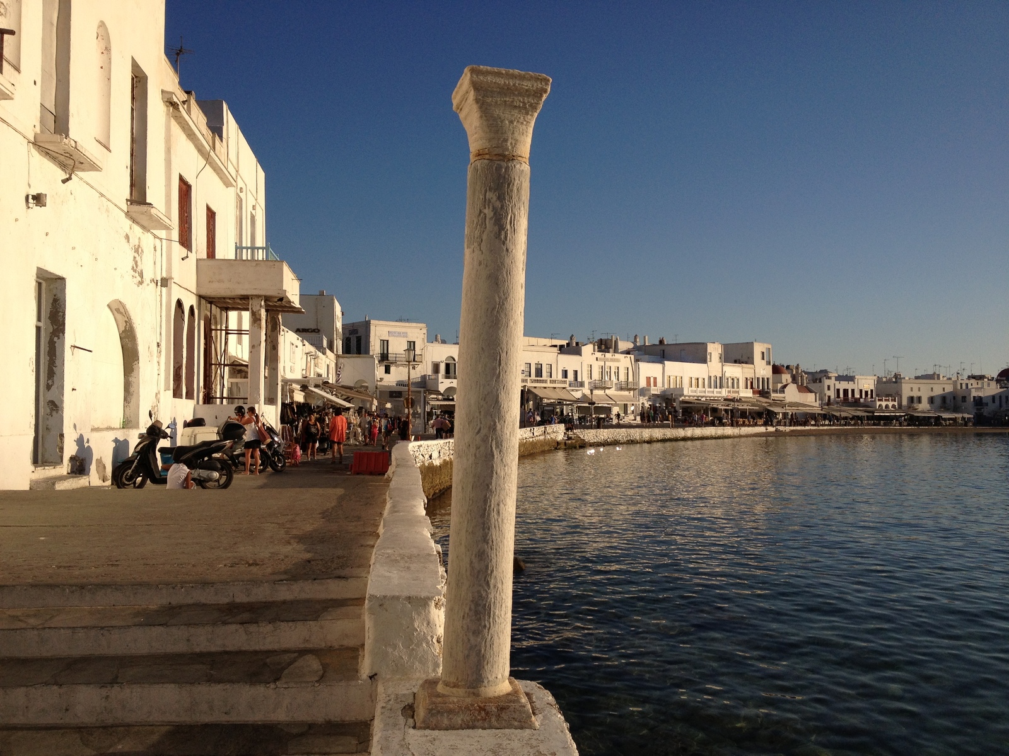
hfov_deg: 52.6
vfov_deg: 40.7
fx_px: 1020
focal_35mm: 35
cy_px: 378
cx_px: 504
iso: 50
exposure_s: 1/2907
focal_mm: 4.28
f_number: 2.4
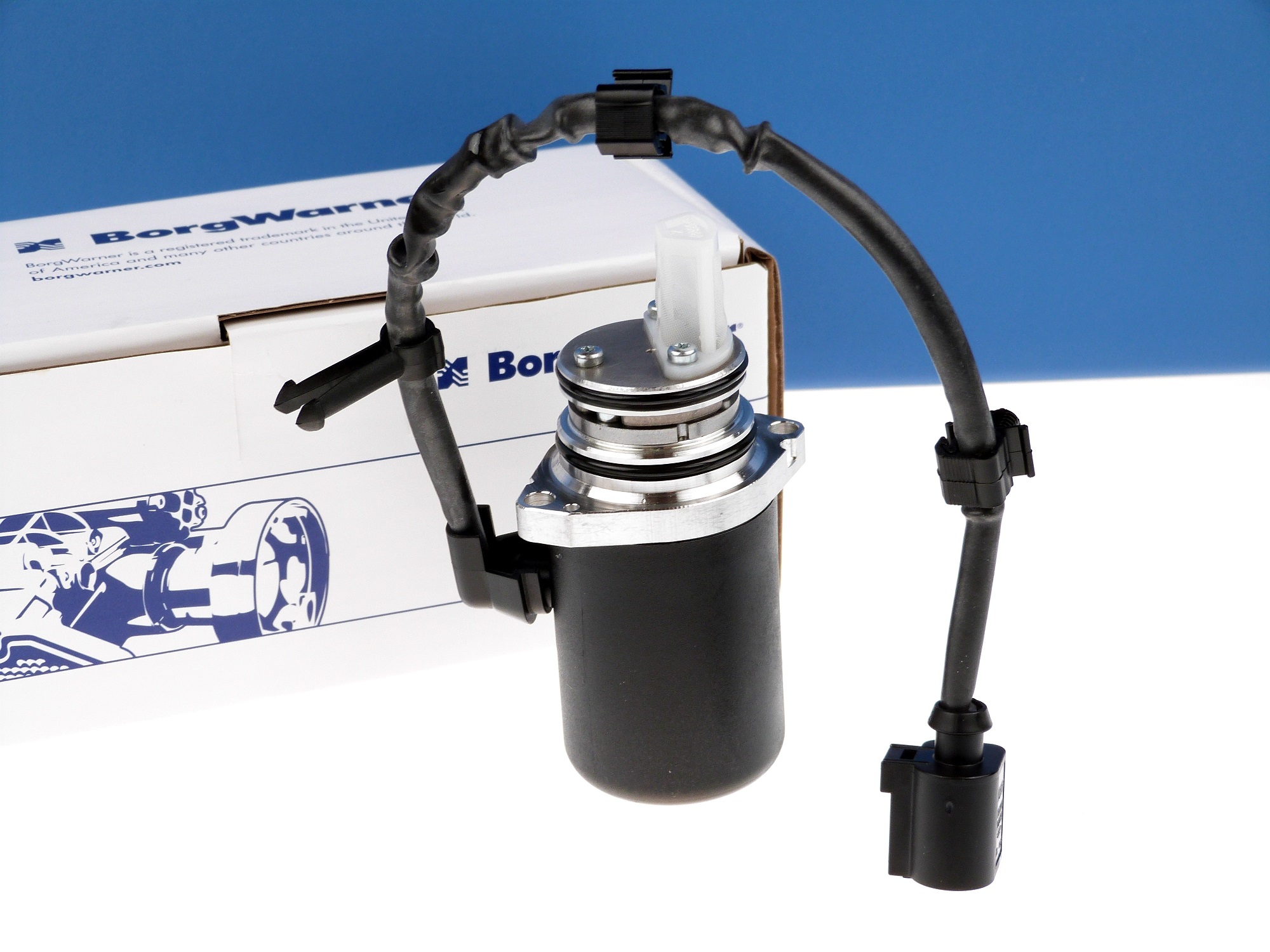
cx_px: 635
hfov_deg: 27.0
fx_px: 2642
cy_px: 476
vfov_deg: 20.4
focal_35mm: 72
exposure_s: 1/100
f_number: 3.3
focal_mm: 12.9
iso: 100
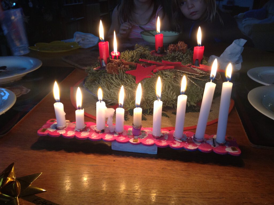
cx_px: 137
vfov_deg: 42.8
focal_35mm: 33
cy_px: 102
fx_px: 261
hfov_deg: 55.4
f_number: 2.4
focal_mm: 3.3
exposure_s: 1/24
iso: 64
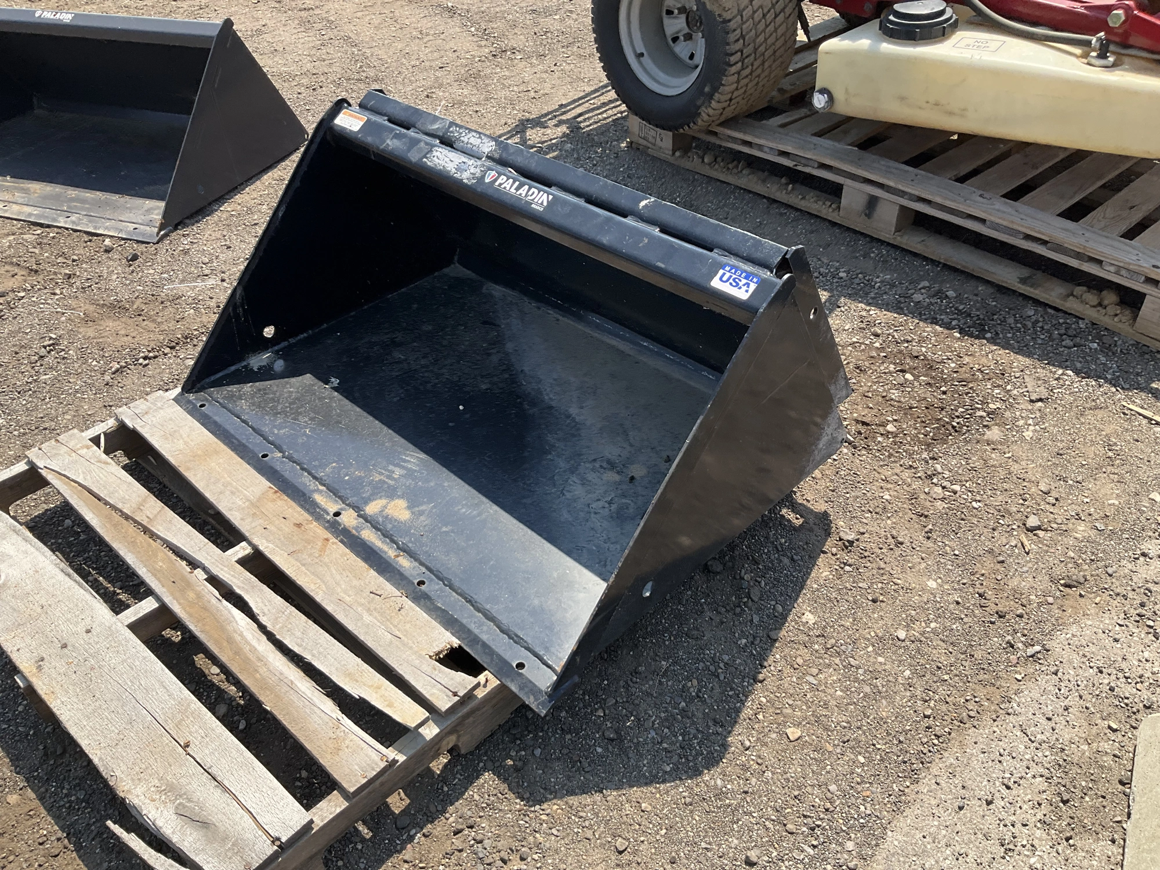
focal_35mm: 29
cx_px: 580
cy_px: 435
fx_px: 972
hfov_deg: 61.7
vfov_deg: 48.2
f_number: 1.8
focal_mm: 3
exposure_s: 1/855
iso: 25
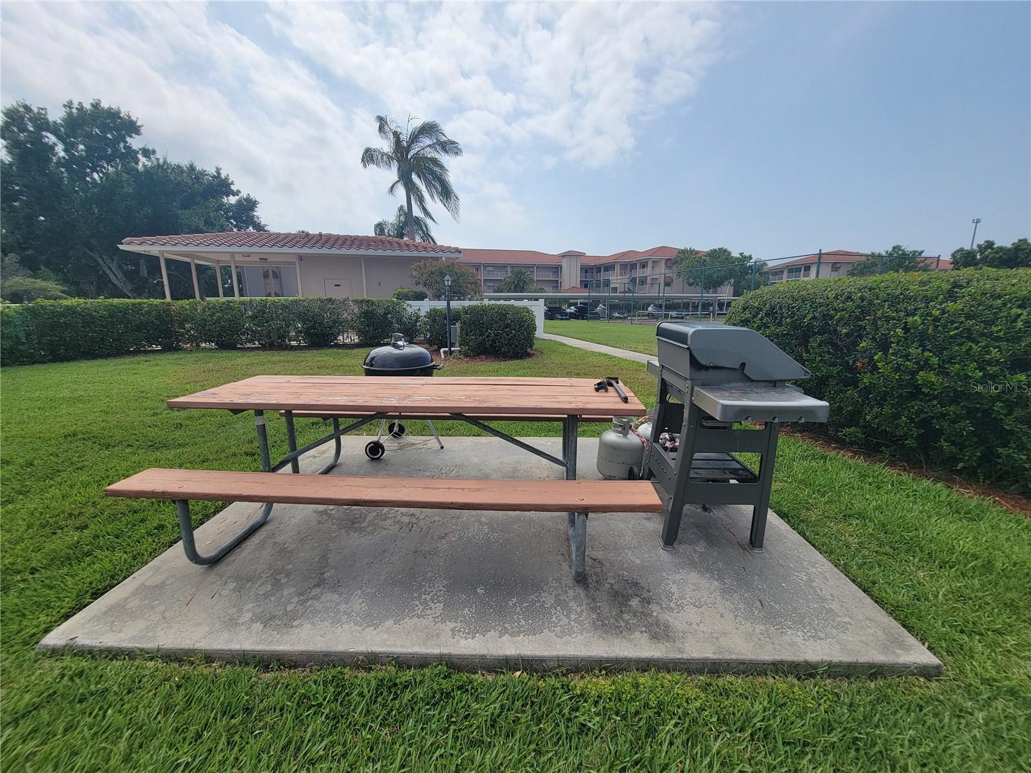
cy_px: 386
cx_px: 516
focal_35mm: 13
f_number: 2.2
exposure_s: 1/2635
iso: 50
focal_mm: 2.2
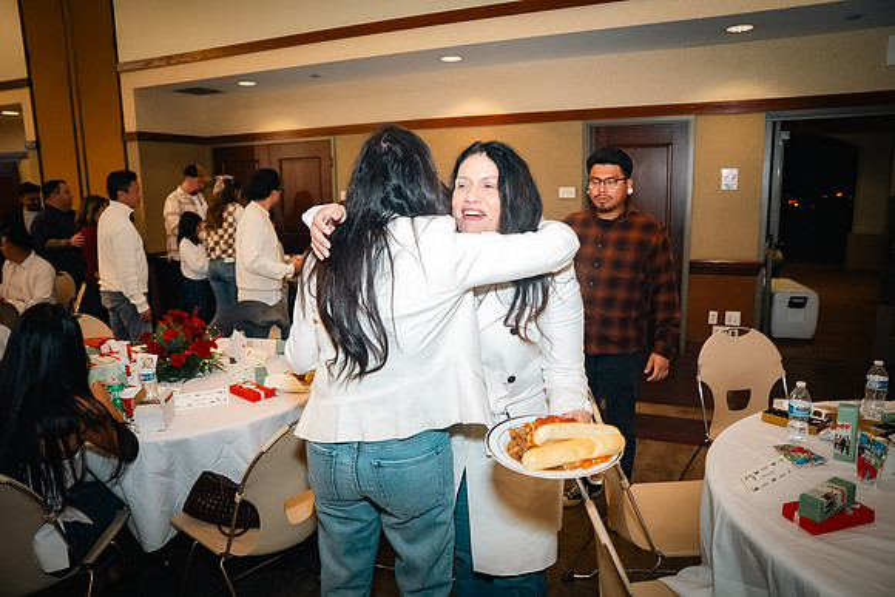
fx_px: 597
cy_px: 298
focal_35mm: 24
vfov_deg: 53.2
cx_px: 448
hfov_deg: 73.7
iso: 1600
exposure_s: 1/100
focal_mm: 24
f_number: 2.8
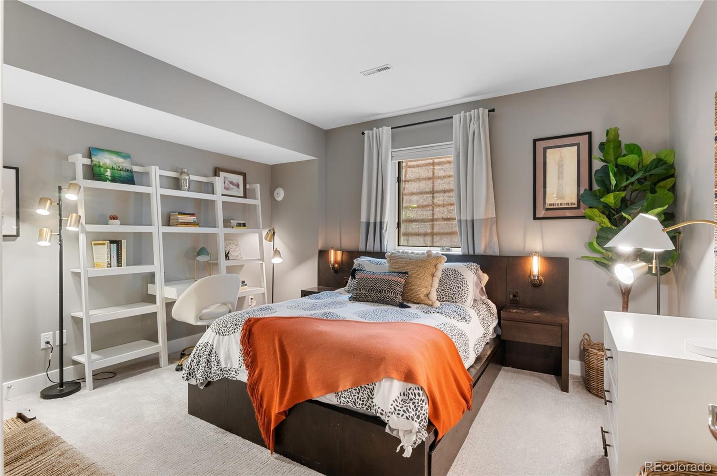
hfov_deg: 93.3
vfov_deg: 70.3
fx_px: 338
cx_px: 358
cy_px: 238
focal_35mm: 17
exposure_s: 1/3
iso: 400
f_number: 8
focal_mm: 17
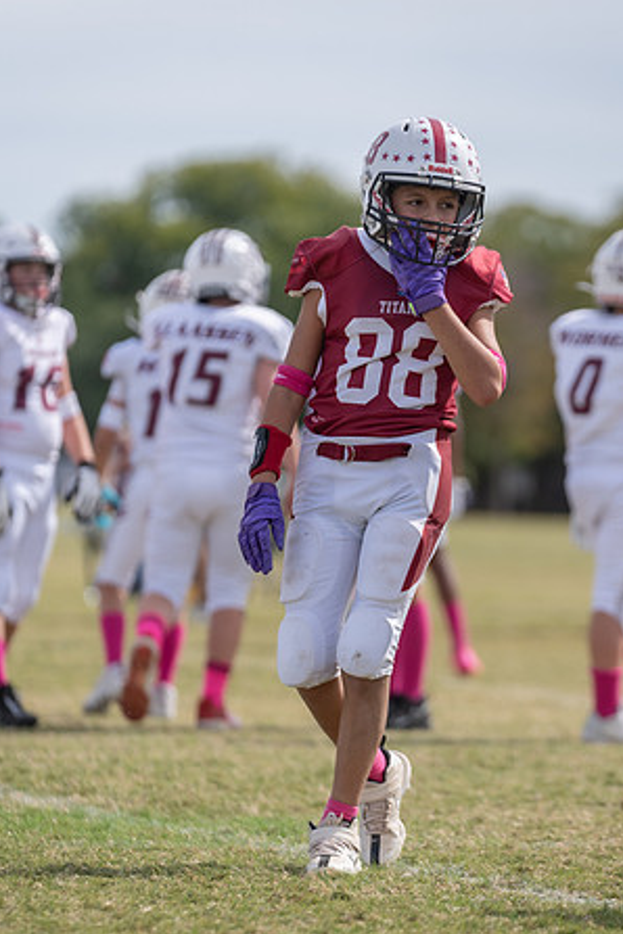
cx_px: 463
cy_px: 490
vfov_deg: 6.3
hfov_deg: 4.2
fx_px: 8514
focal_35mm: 328
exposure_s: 1/1600
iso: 100
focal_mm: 200
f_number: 3.2
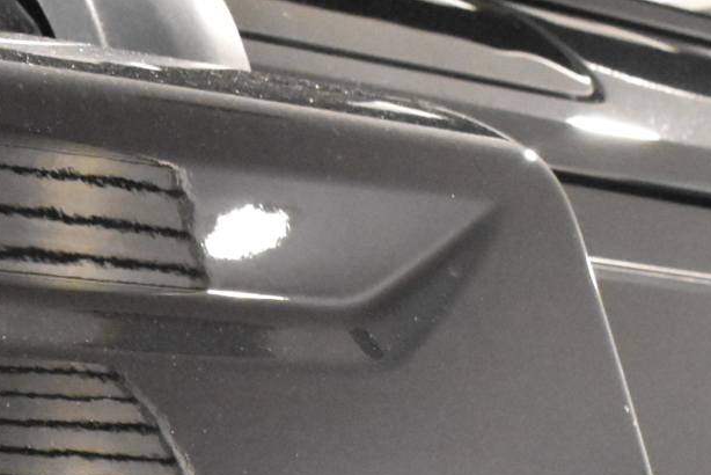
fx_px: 3952
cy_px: 784
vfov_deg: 6.7
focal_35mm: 200
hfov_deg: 10.1
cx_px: -156
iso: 6400
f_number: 8
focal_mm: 32
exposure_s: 1/50
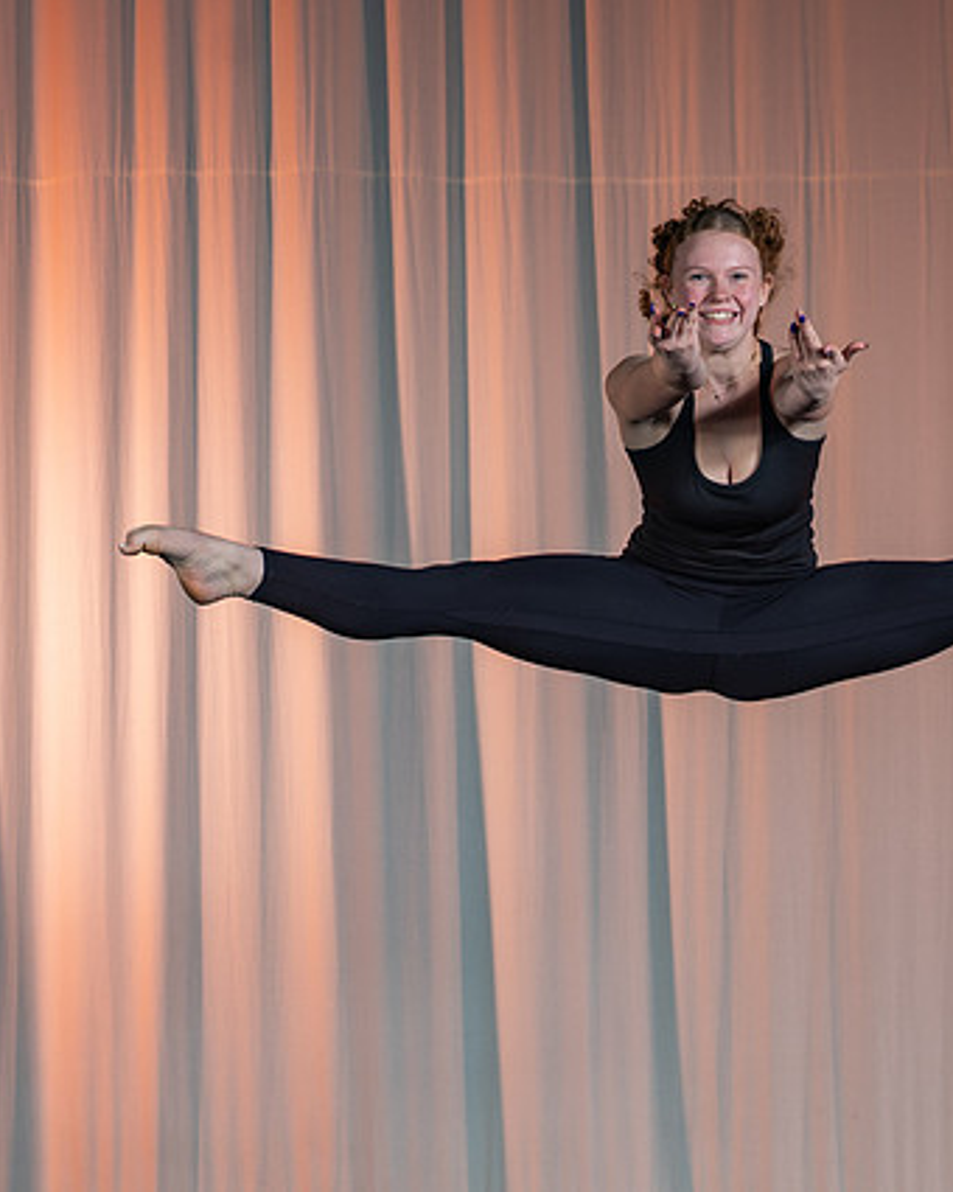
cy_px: 726
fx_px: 6170
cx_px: 796
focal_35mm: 175
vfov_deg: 11.0
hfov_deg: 8.8
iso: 125
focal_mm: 70
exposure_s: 1/160
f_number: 5
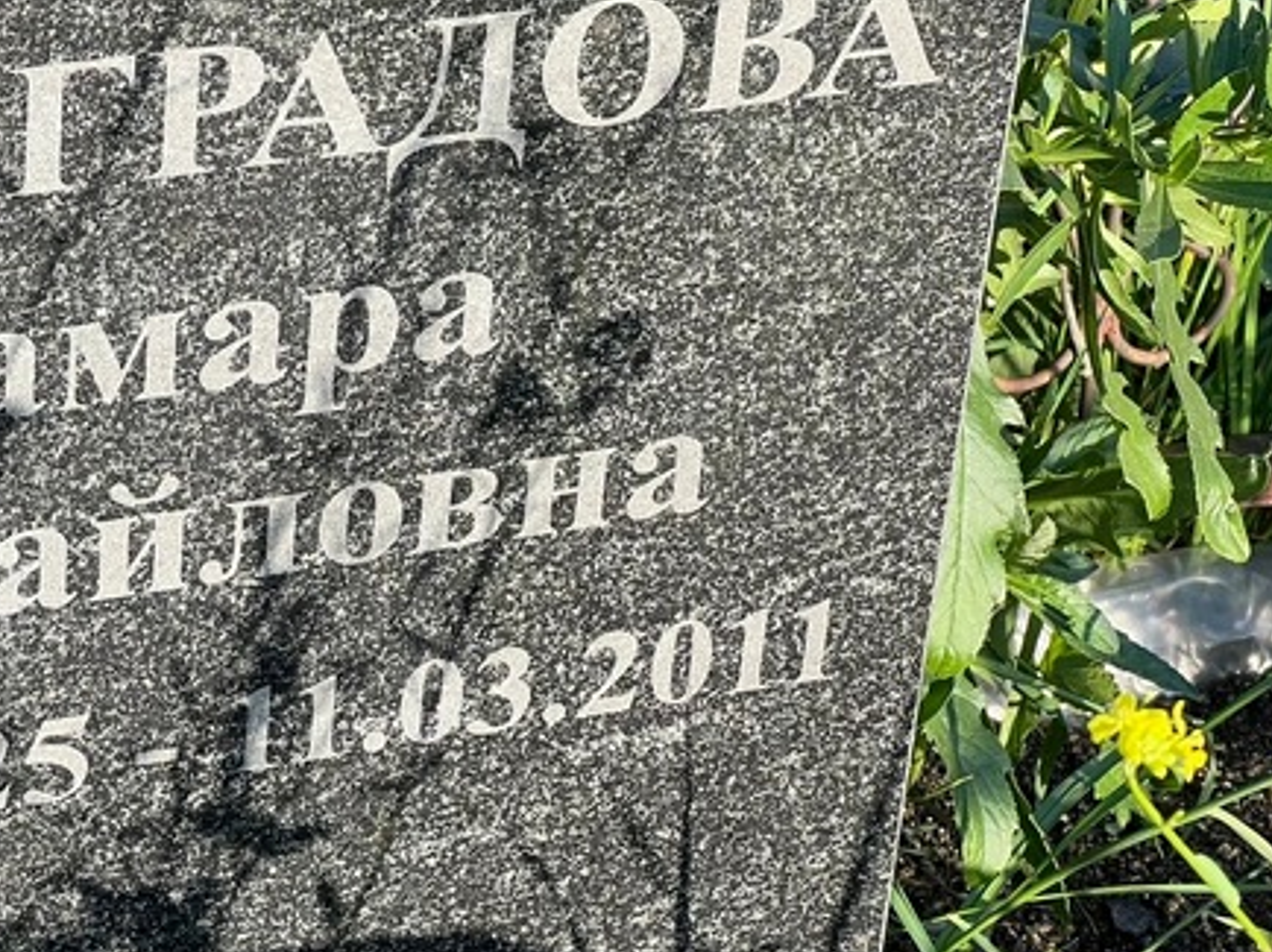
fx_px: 5215
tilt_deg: -33.9
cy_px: 398
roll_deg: -2.6
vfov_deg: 10.4
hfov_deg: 13.8
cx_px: 141
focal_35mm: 142
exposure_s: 1/137
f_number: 2.8
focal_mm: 9
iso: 32
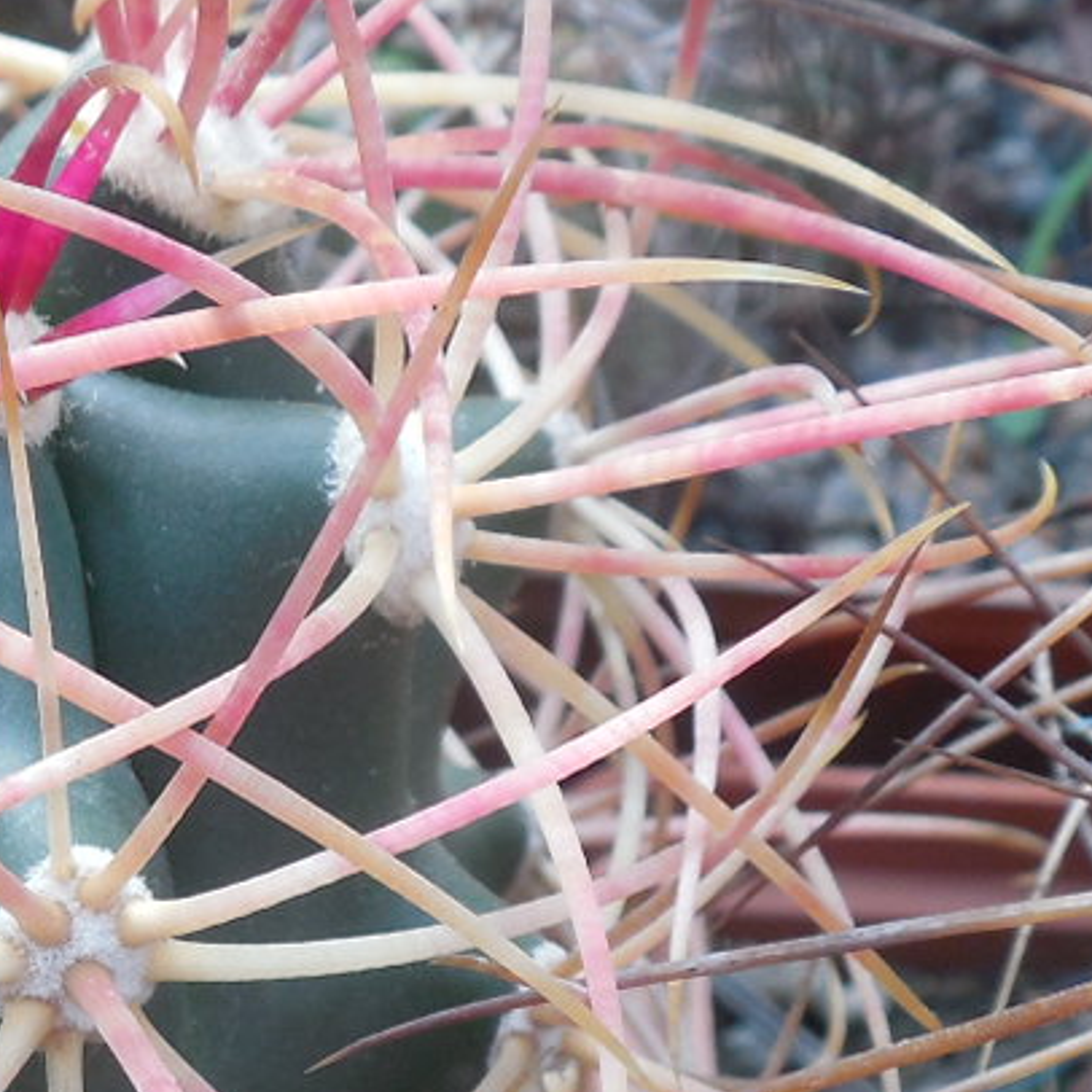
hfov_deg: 15.9
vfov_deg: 16.0
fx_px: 3855
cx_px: 132
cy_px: 874
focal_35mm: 108
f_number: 3.6
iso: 125
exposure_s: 1/200
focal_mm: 5.6
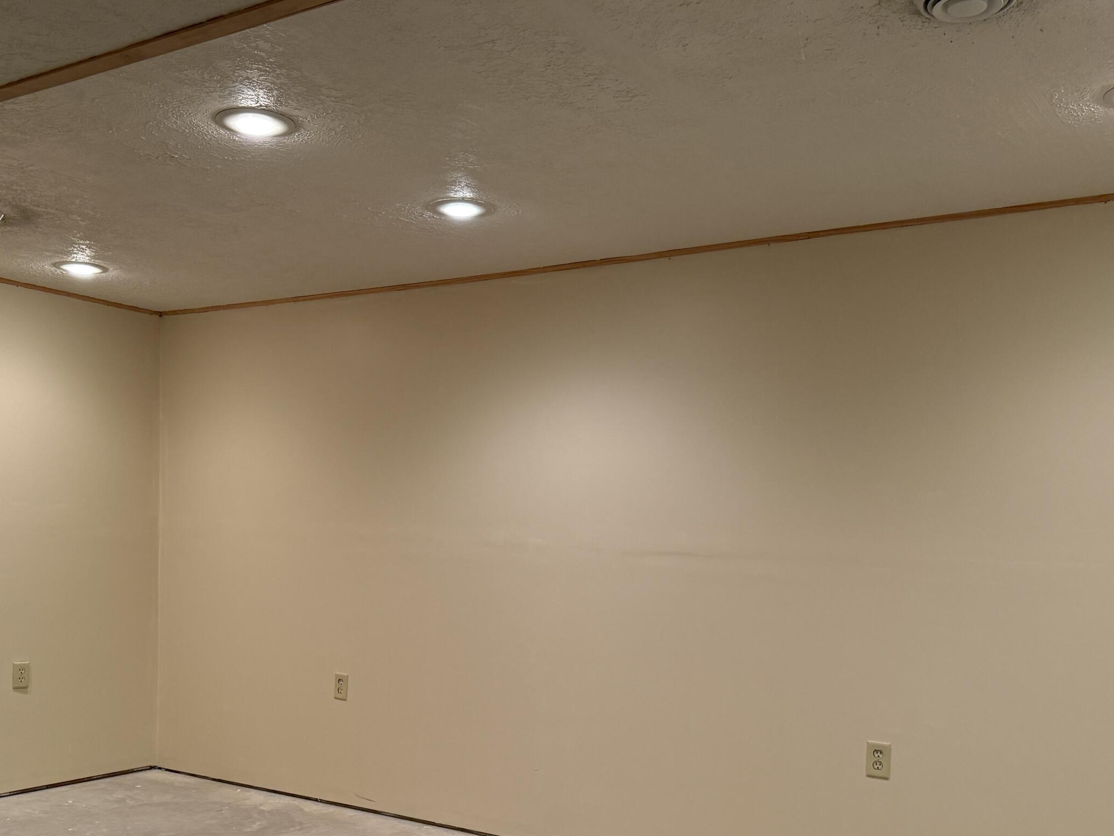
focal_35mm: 35
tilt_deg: -3.0
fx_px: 1126
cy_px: 595
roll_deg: -1.2
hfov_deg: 52.5
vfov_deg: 39.9
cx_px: 503
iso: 200
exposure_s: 1/60
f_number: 1.78
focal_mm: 6.76
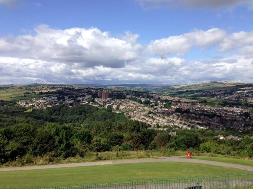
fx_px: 241
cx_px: 126
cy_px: 94
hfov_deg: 55.4
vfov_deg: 42.9
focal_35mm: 33
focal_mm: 4.12
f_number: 2.4
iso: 50
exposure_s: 1/1869
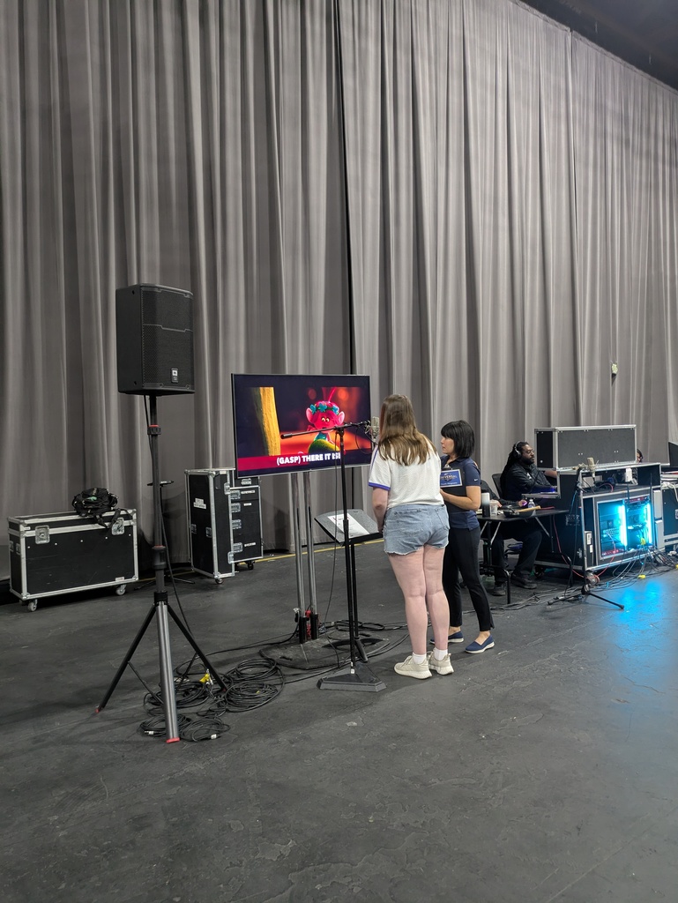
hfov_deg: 54.9
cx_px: 339
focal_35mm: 25
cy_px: 452
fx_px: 652
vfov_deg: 69.4
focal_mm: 5.43
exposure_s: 1/24
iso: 256
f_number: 1.89
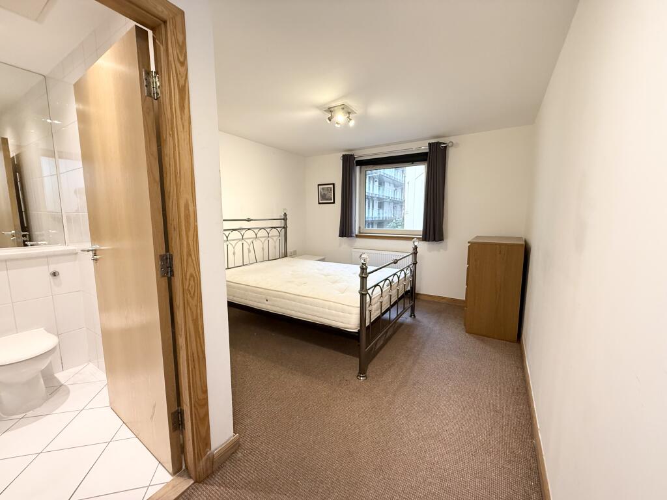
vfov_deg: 85.7
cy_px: 250
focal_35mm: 14
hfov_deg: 102.1
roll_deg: -0.1
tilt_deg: -7.5
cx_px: 334
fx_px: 270
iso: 320
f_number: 2.2
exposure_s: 1/100
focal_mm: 2.22
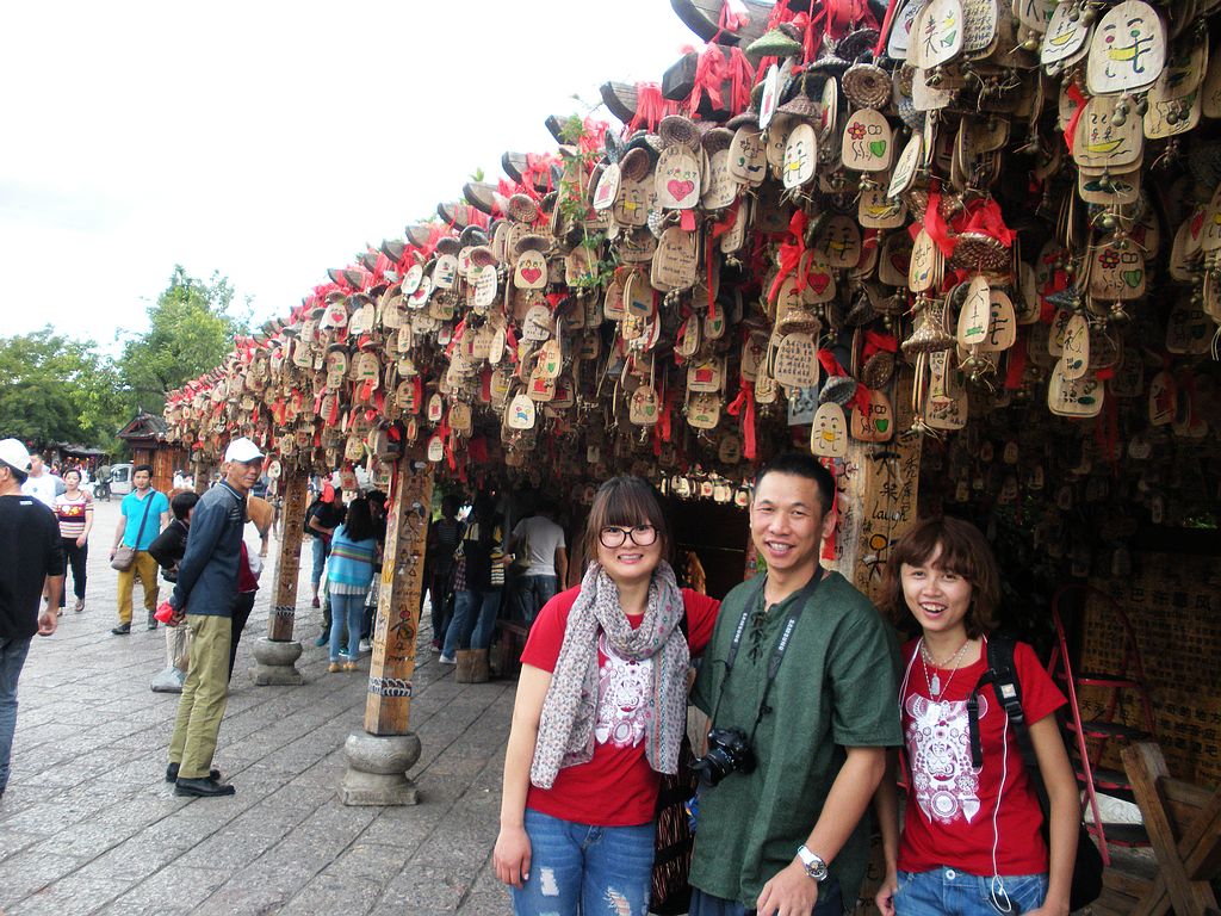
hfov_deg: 51.4
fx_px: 1270
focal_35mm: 36
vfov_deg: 39.7
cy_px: 458
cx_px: 610
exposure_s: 1/60
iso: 129
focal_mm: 6.3
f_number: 3.5
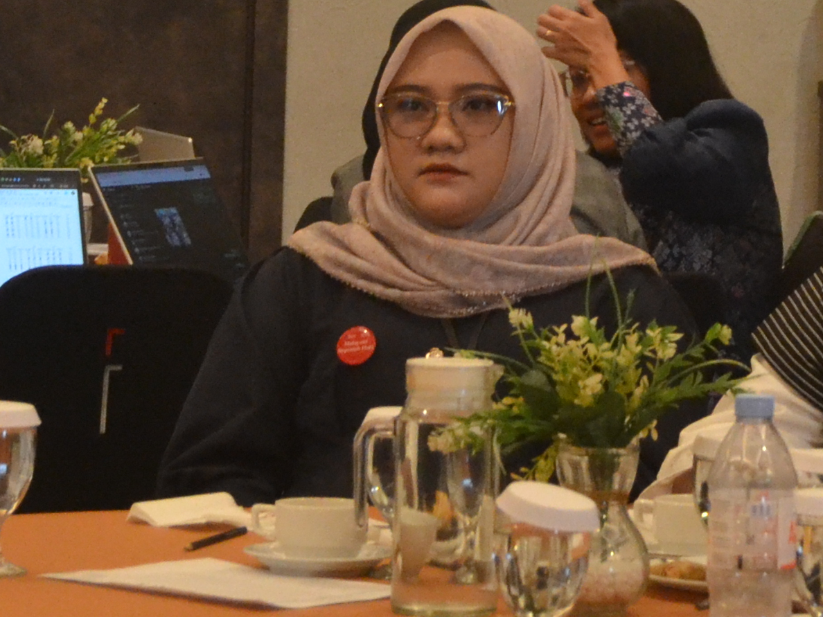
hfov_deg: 8.4
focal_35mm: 235
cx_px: 572
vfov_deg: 6.3
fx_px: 5587
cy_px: -134
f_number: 5
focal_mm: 42
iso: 2200
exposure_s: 1/60
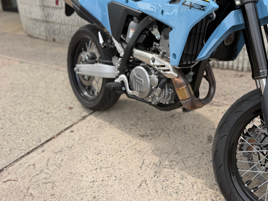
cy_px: 74
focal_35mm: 35
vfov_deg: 40.4
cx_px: 194
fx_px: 271
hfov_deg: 50.9
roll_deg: -0.5
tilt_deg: -22.6
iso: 80
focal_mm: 6.76
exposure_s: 1/1585
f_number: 1.78
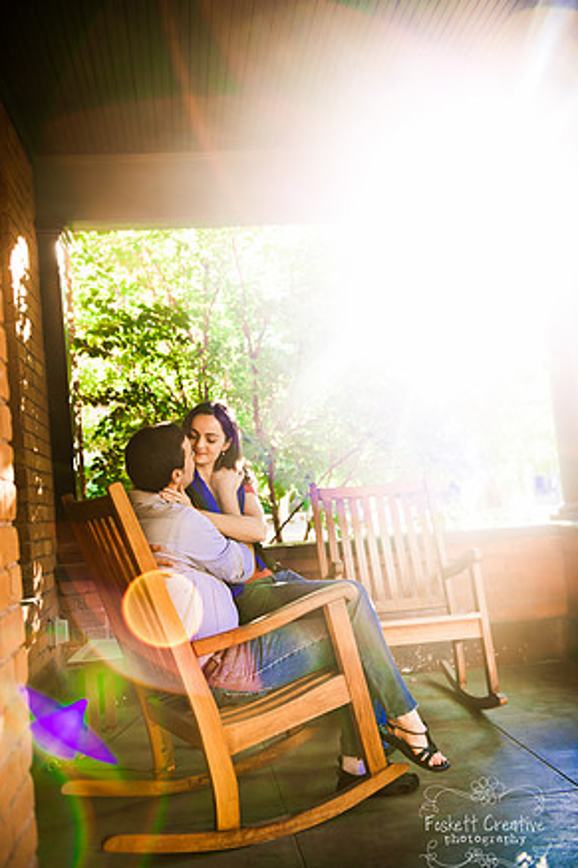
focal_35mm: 36
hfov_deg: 36.8
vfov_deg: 53.1
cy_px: 439
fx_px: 868
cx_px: 287
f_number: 2.8
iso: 500
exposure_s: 1/200
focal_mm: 35
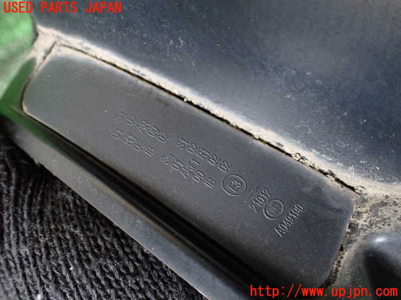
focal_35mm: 30
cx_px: 200
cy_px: 150
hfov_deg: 60.0
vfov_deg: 46.8
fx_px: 348
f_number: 2.3
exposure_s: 1/125
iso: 500
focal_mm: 5.4
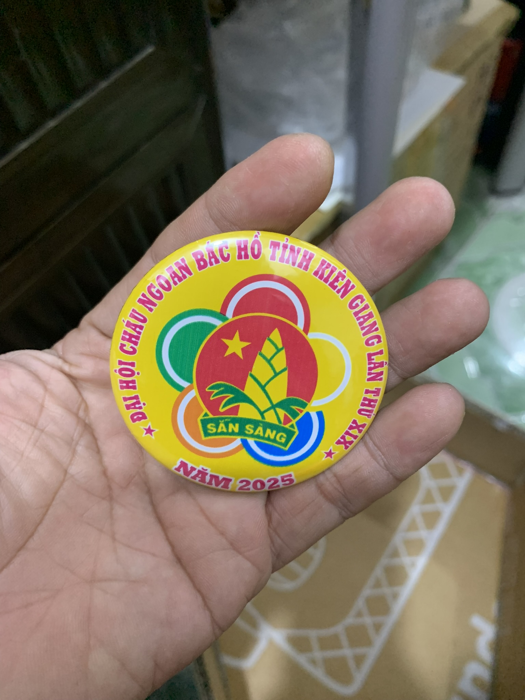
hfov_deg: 53.1
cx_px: 262
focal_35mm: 26
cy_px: 350
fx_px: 526
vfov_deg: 67.3
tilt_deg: -61.3
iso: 400
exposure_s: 1/60
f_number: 1.8
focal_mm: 4.25
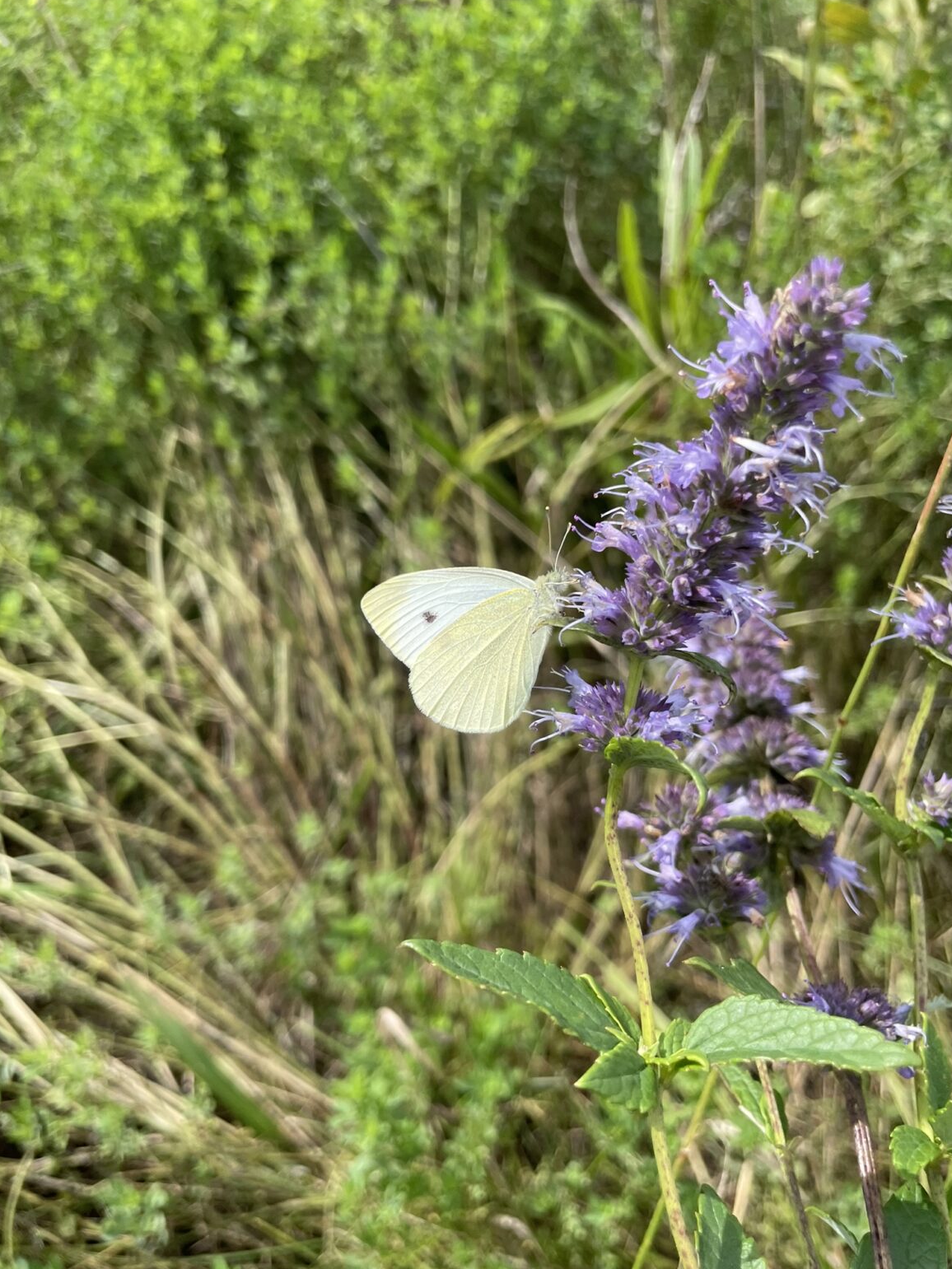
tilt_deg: -38.5
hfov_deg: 51.4
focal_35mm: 27
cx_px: 466
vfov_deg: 65.3
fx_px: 990
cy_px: 650
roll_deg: -13.4
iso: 32
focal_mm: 4.2
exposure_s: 1/2174
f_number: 1.6
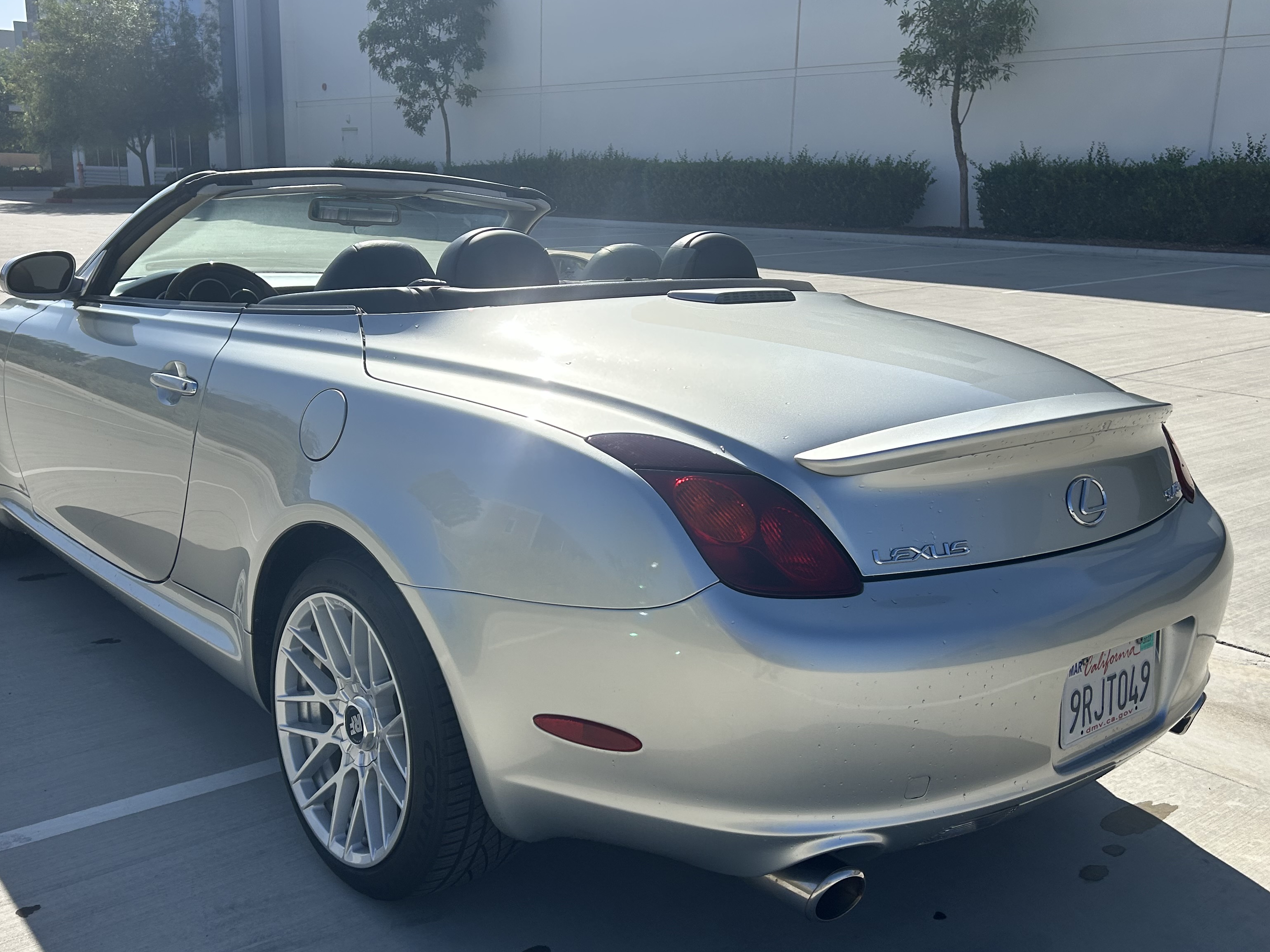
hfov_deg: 53.9
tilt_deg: -13.5
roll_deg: -0.3
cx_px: 587
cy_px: 478
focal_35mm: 34
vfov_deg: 41.8
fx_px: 1247
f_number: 1.5
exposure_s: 1/6211
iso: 50
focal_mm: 5.7
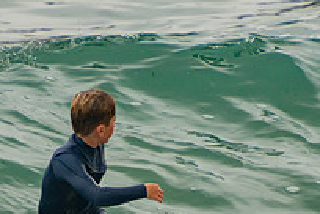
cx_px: 215
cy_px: 259
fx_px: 13297
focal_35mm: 1496
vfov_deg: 0.9
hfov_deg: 1.4
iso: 320
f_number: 5.6
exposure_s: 1/1250
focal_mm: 350
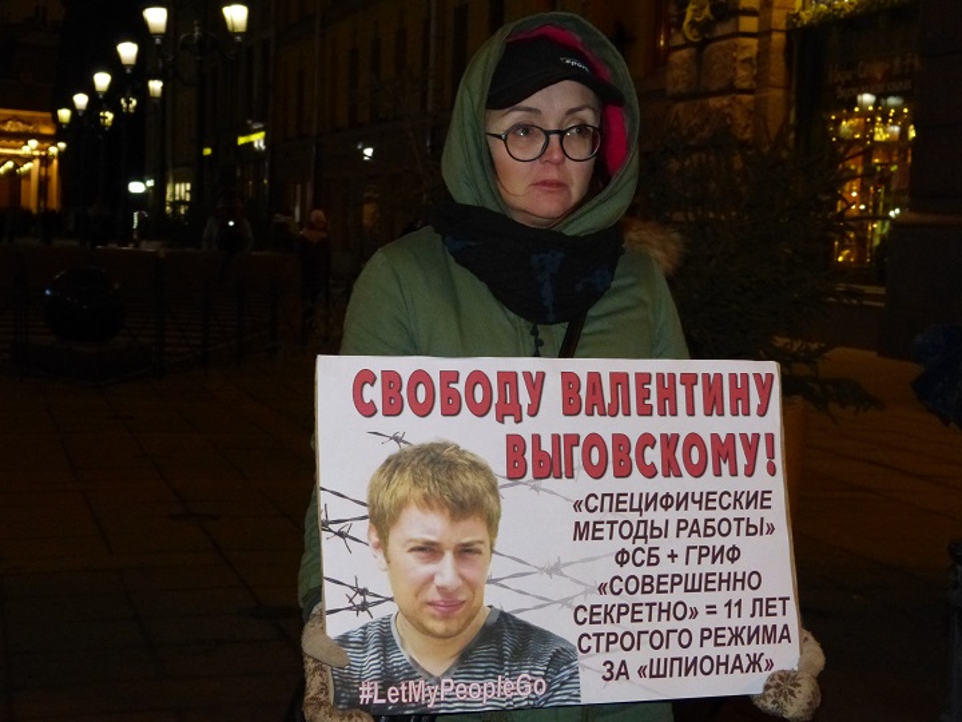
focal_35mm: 62
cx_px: 481
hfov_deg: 31.2
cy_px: 361
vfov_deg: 23.7
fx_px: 1723
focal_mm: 11
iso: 800
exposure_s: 1/60
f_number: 3.3
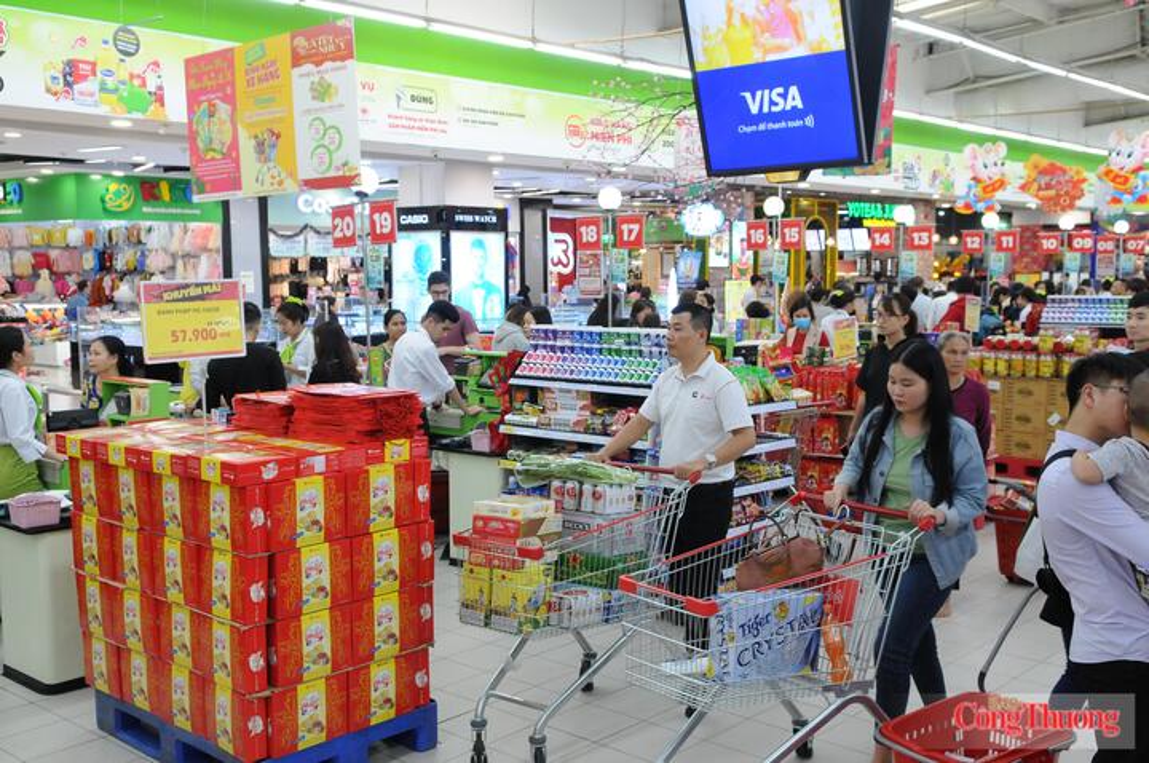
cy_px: 382
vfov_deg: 34.1
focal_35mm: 39
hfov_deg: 49.6
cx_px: 574
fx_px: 1243
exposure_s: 1/100
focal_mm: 26
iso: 1250
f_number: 4.5
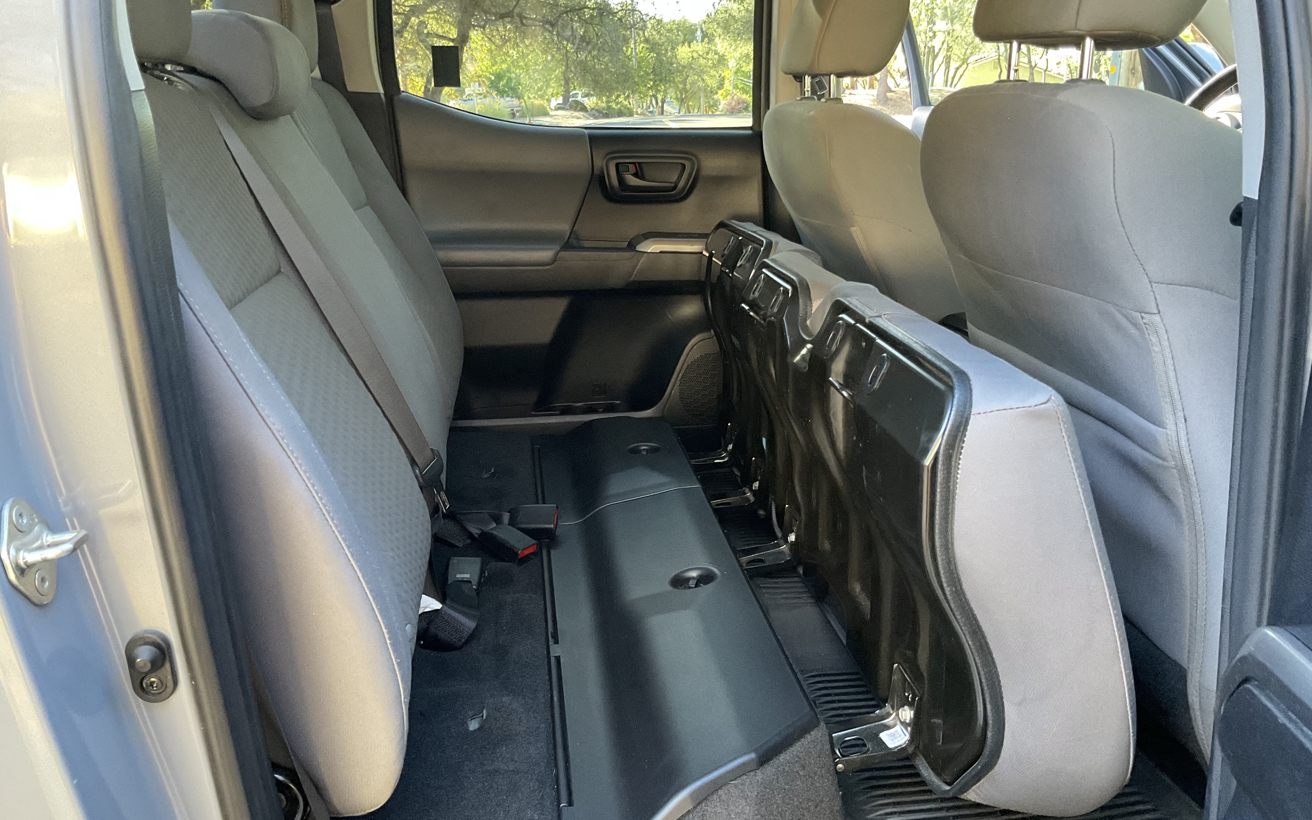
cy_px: 380
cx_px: 657
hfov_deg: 61.2
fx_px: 1108
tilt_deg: -16.5
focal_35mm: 31
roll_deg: +0.2
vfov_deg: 40.6
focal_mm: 3
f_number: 1.8
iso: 160
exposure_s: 1/60
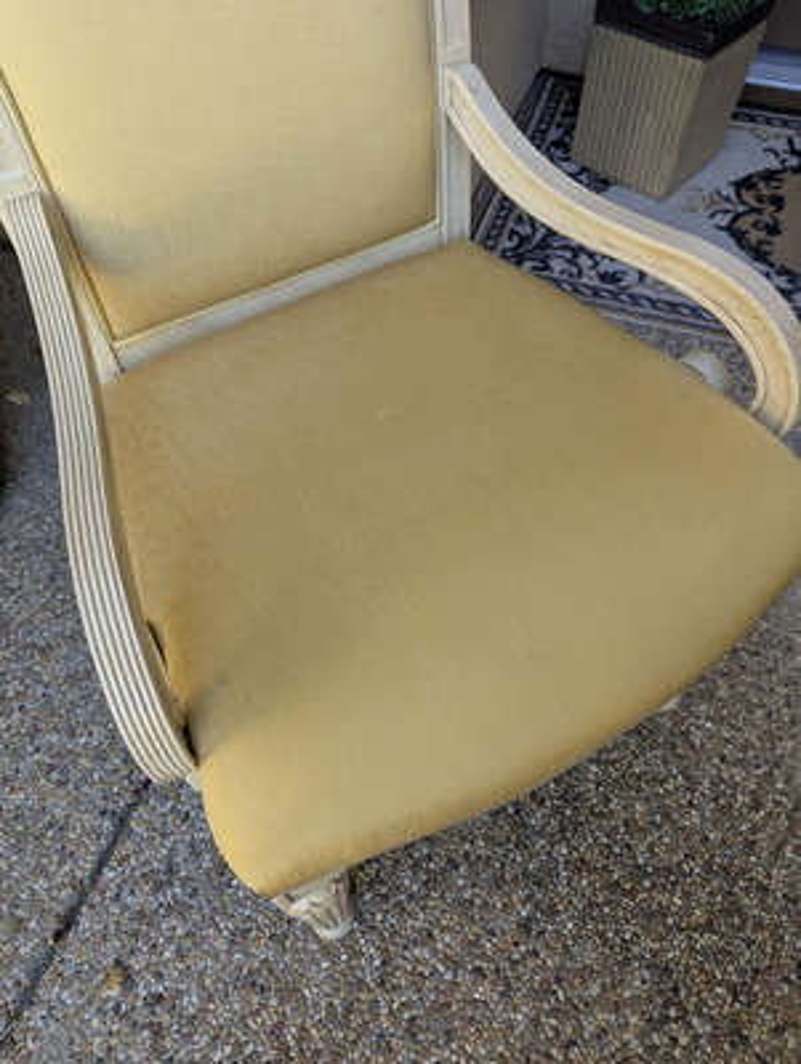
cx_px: 400
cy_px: 532
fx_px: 739
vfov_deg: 71.5
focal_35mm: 24
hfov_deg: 56.9
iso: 42
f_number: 1.85
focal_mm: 6.81
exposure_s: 1/84.5
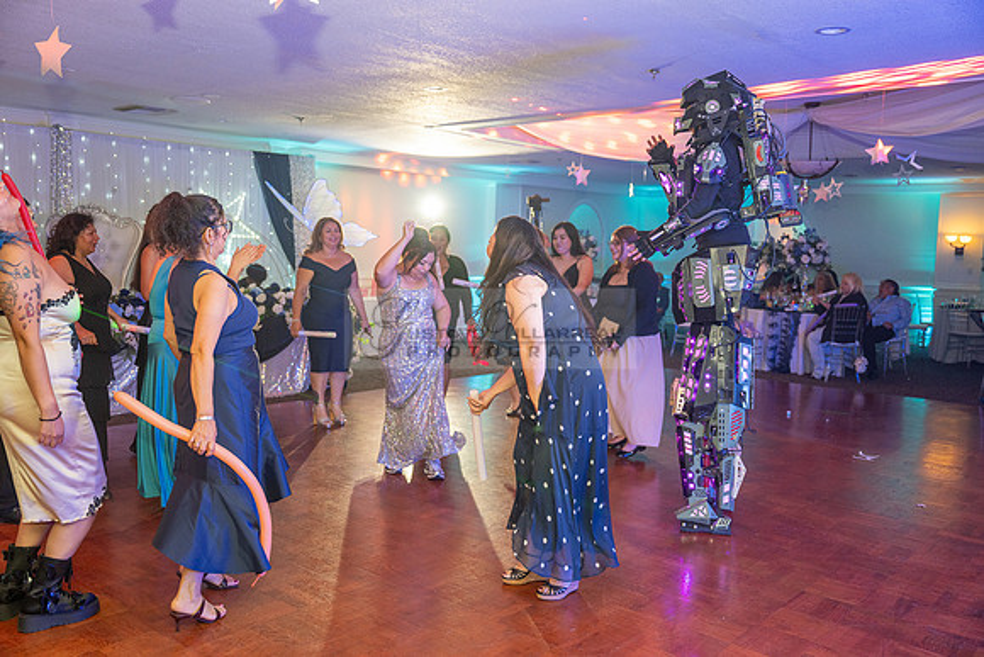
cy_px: 328
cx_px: 492
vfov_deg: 41.7
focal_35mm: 32
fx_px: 861
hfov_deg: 59.5
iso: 1250
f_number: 2.8
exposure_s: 1/200
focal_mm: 31.5
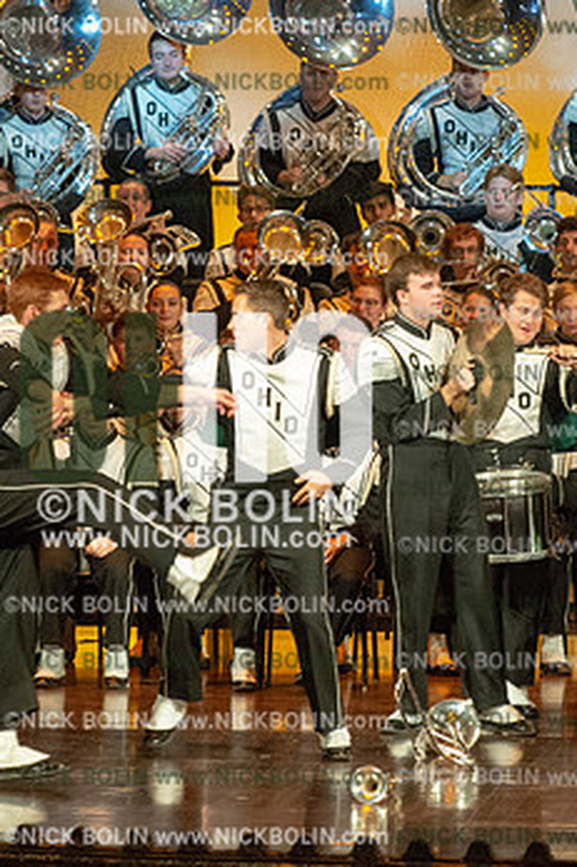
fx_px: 8037
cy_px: 430
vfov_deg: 6.2
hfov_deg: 4.1
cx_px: 195
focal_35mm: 334
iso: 8000
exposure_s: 1/320
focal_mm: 200
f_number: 5.6
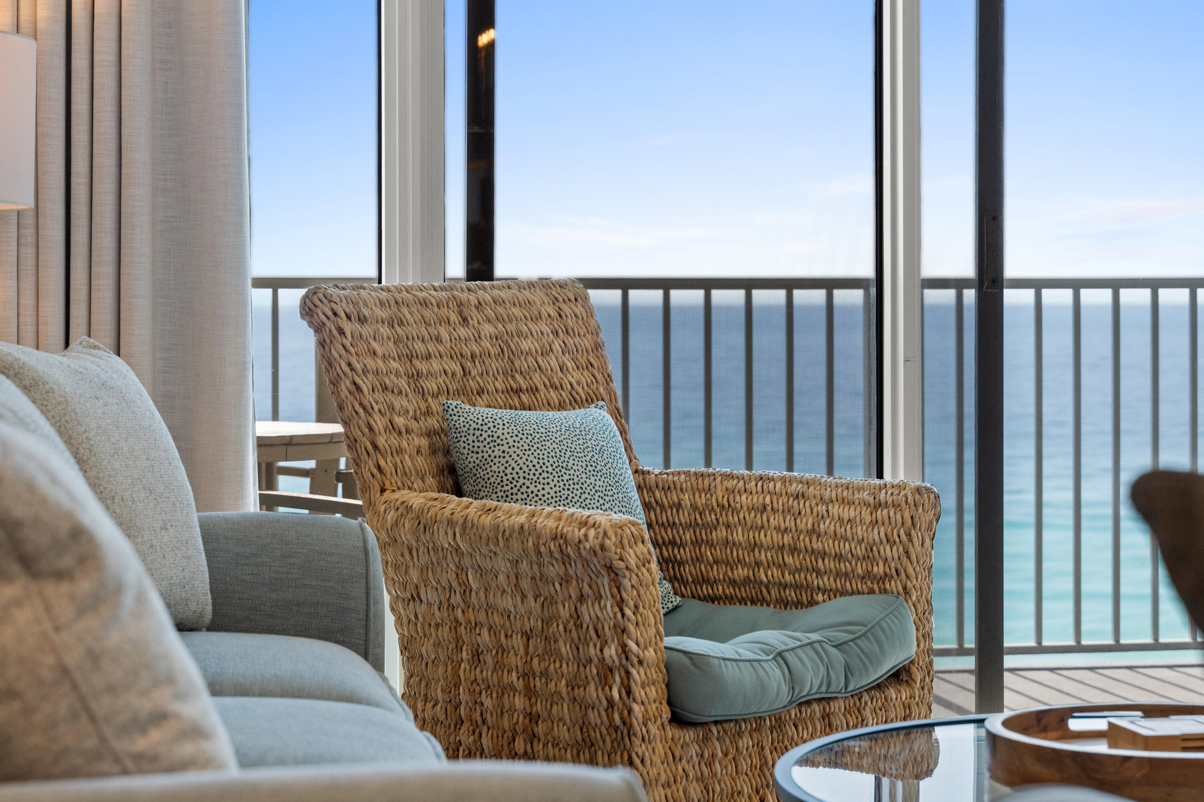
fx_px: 2528
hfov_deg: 26.8
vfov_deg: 18.0
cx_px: 602
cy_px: 401
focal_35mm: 76
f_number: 4
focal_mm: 50.4
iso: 400
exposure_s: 1/80
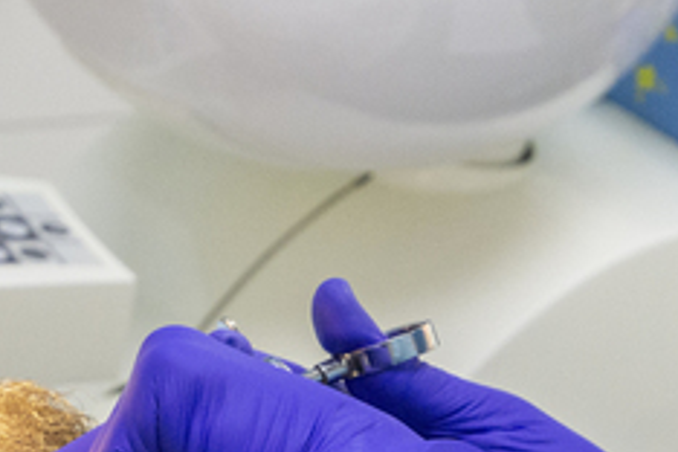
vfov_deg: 5.7
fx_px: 4520
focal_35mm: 240
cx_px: 368
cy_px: 255
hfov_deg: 8.6
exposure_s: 1/125
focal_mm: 50
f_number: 6.3
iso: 2500
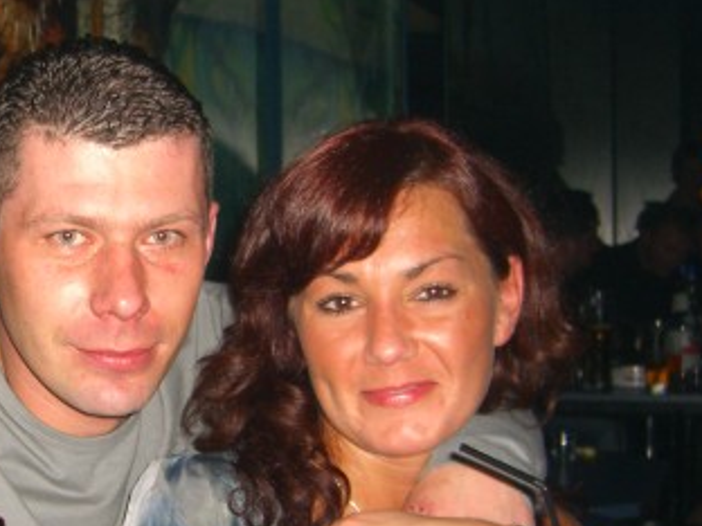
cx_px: 106
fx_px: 1480
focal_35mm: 73
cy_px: 375
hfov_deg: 26.0
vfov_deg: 20.1
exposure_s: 1/60
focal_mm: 7.9
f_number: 2.8
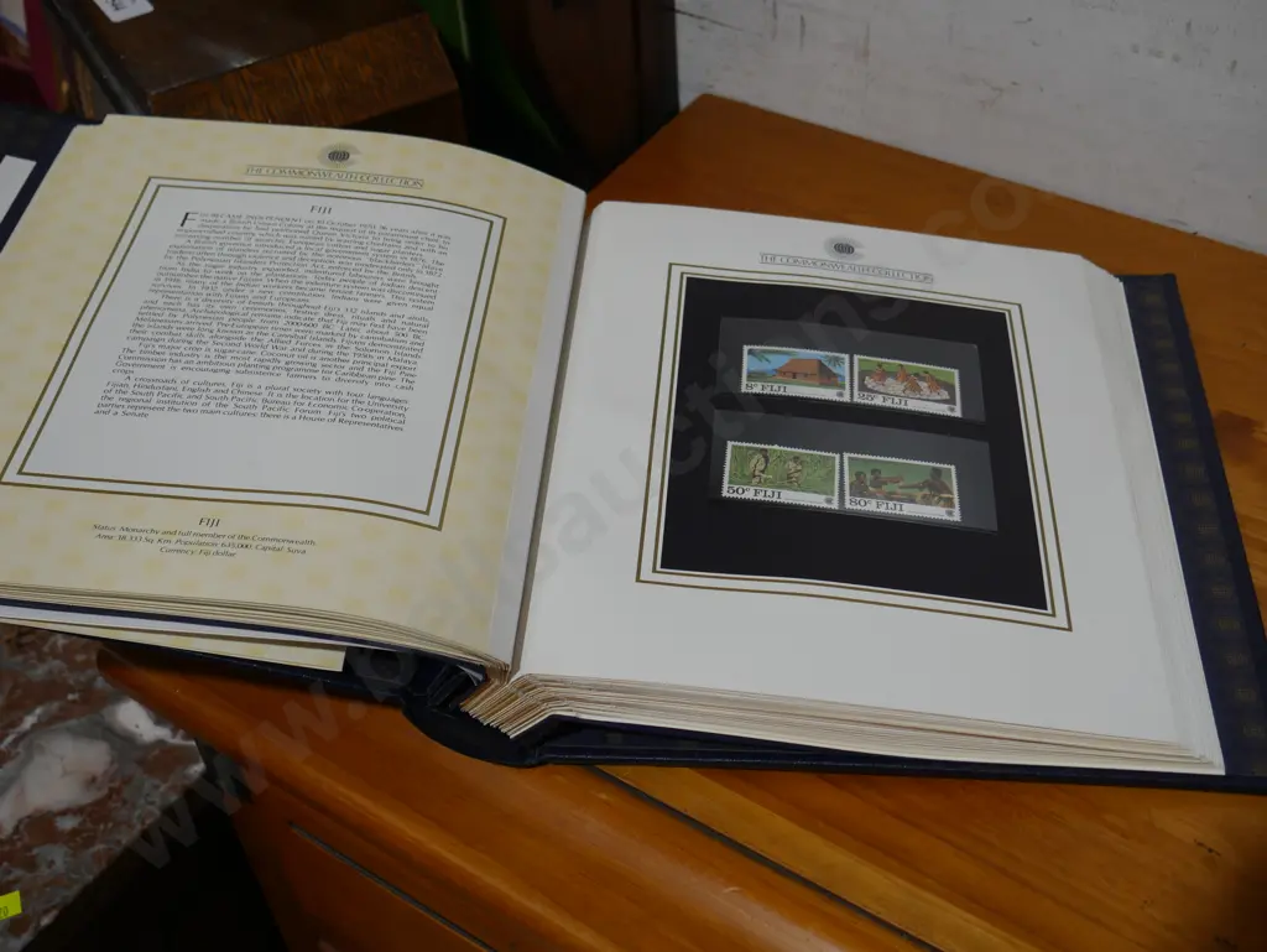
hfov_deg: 44.8
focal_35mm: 42
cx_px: 634
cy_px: 476
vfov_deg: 34.4
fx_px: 1538
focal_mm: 21
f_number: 4.6
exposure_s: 1/100
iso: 200
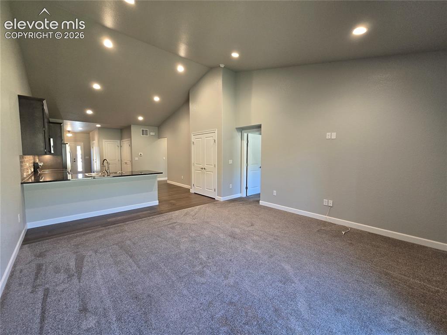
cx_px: 224
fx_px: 168
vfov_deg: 89.9
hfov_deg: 106.2
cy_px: 168
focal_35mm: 13
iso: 250
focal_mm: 2.2
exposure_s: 1/60
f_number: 2.2
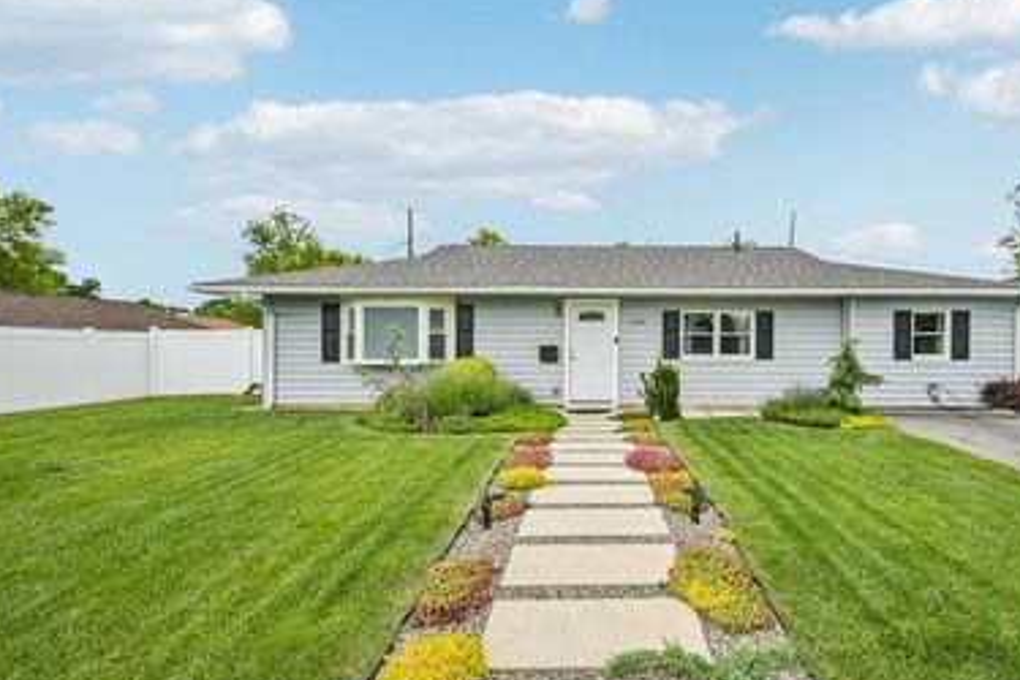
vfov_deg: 61.9
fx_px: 567
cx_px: 607
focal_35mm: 20
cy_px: 347
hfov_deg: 83.1
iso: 100
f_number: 8
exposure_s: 1/200
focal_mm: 15
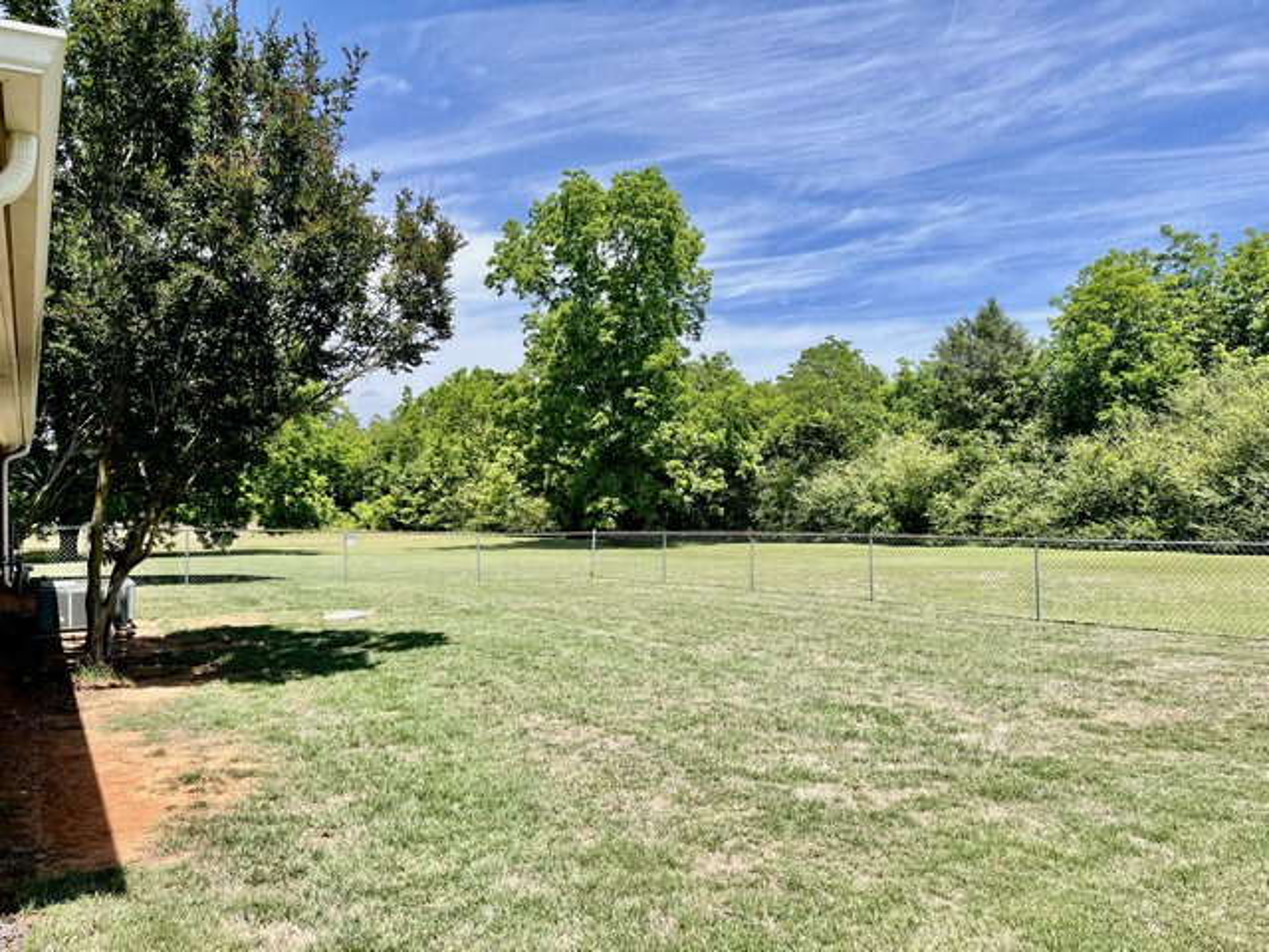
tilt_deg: +1.6
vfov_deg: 53.1
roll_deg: +0.8
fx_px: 953
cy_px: 476
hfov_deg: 67.3
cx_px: 634
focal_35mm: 26
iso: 50
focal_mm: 5.1
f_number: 1.6
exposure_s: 1/2755
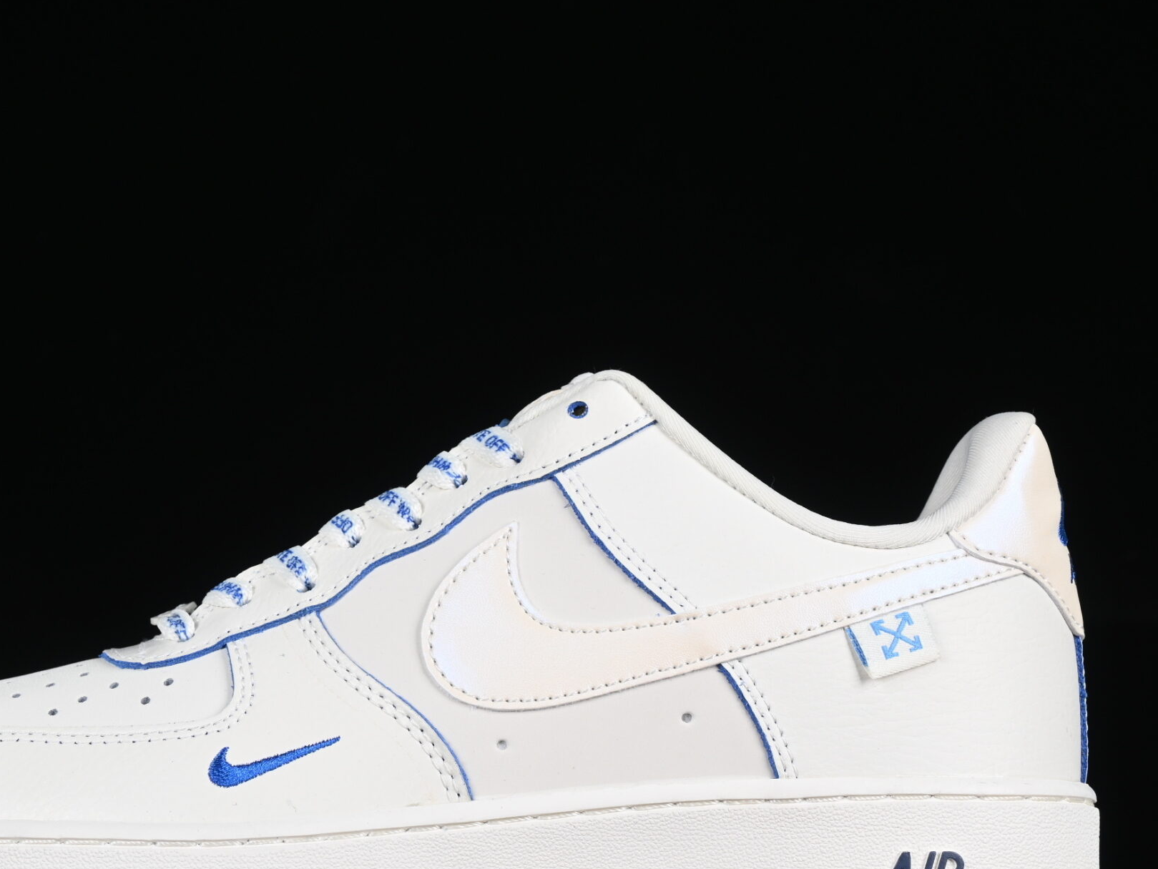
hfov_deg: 17.2
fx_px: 3814
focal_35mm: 114
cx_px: 443
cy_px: 602
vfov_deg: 13.0
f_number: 8
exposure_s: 1/100
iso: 160
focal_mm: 50
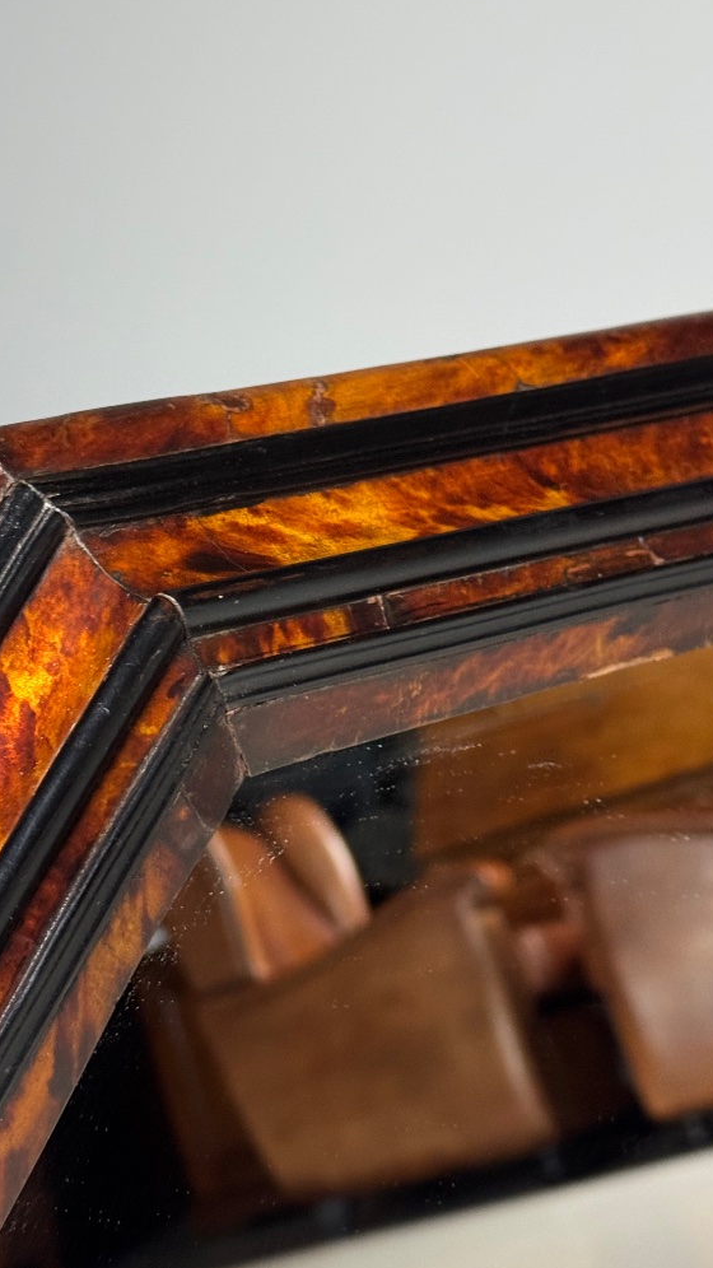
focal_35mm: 63
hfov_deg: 19.0
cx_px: 224
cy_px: 554
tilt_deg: -1.5
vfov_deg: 33.3
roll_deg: +8.0
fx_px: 2118
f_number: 1.78
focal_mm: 6.76
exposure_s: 1/33
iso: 250
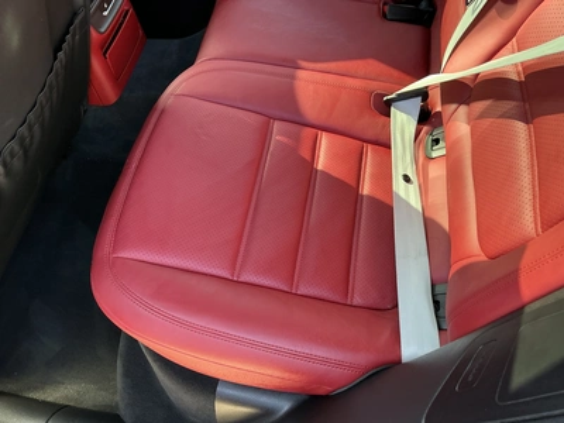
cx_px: 282
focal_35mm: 28
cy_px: 212
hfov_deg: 63.4
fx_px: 456
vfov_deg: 49.7
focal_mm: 3
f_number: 1.8
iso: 64
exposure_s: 1/63
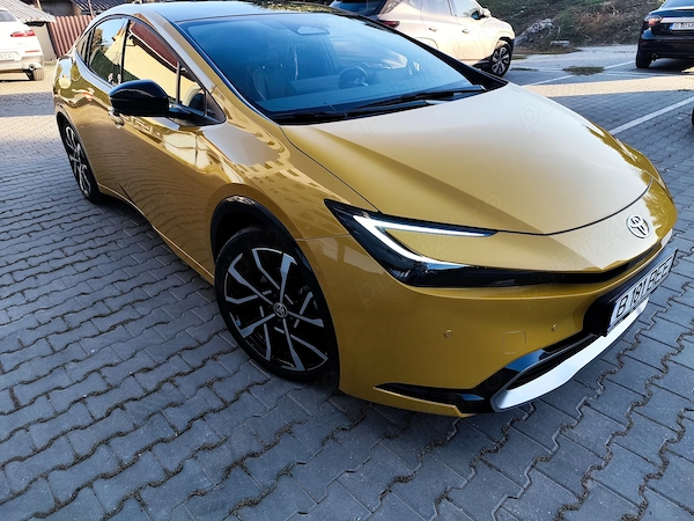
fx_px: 461
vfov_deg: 58.9
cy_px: 260
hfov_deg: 73.9
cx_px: 347
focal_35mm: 23
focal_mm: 6.19
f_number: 1.65
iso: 50
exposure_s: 1/288
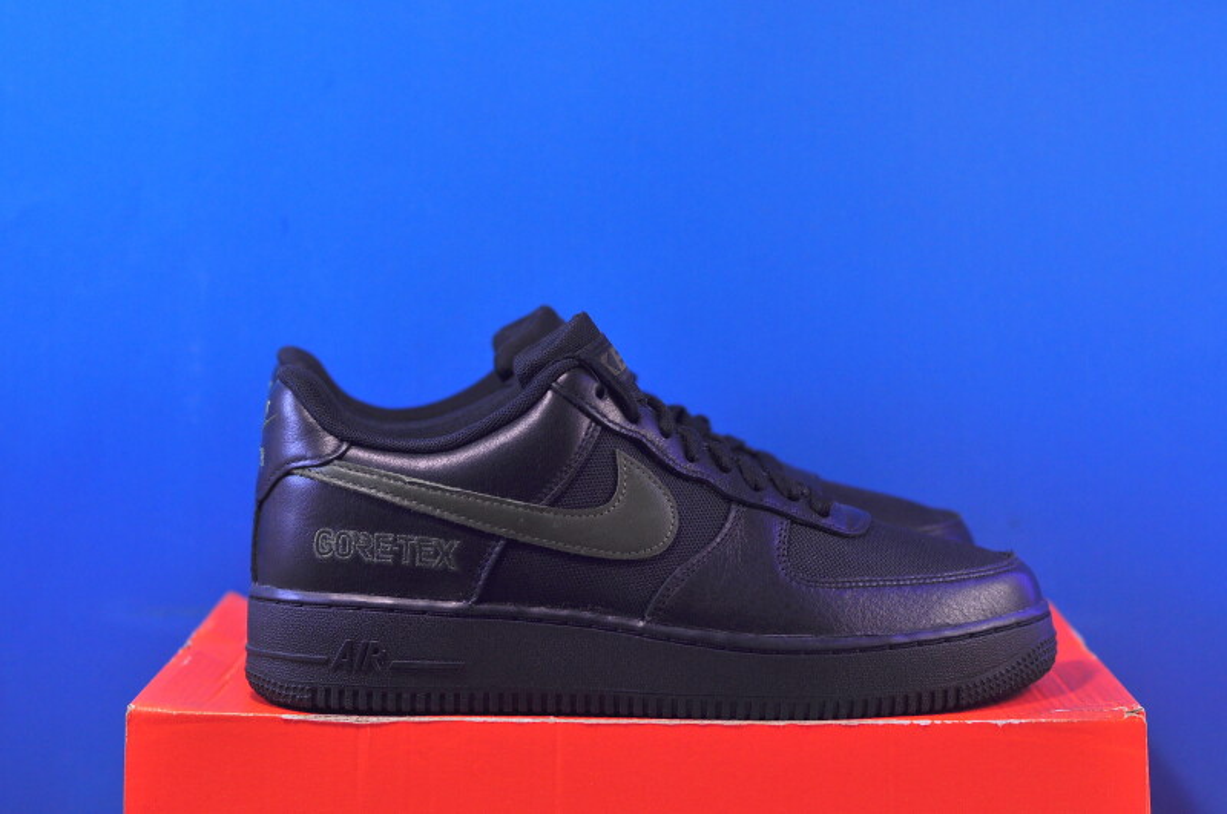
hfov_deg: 27.0
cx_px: 614
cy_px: 407
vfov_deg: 18.1
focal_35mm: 75
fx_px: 2553
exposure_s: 1/250
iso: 250
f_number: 3.2
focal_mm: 50
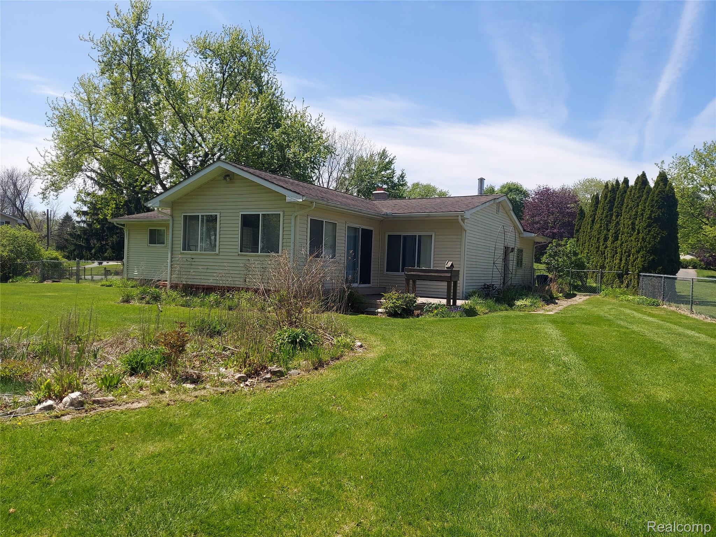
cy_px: 268
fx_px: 496
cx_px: 358
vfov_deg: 56.8
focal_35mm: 24
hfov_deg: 71.6
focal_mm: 5.23
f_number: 1.8
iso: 50
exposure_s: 1/1420
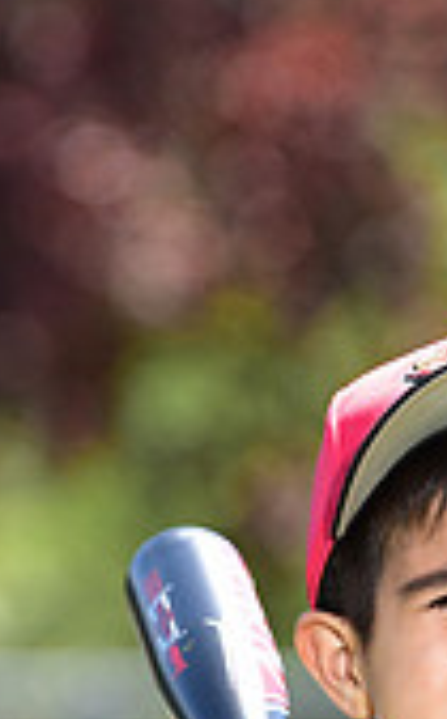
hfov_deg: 1.9
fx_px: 13722
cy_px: 996
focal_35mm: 701
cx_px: 483
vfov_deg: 3.0
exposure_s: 1/200
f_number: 5
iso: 80
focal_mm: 200
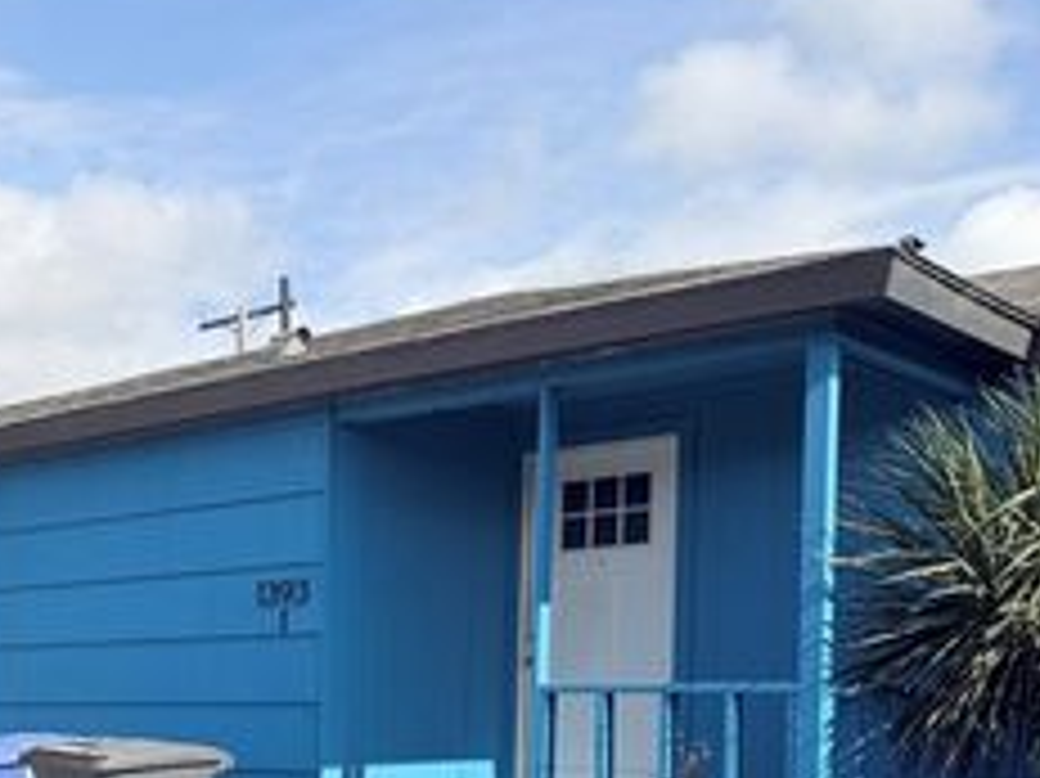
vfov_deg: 26.5
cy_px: 776
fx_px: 1561
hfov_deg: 34.5
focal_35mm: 52
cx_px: 81
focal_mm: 6.76
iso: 80
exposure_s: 1/4167
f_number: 1.78
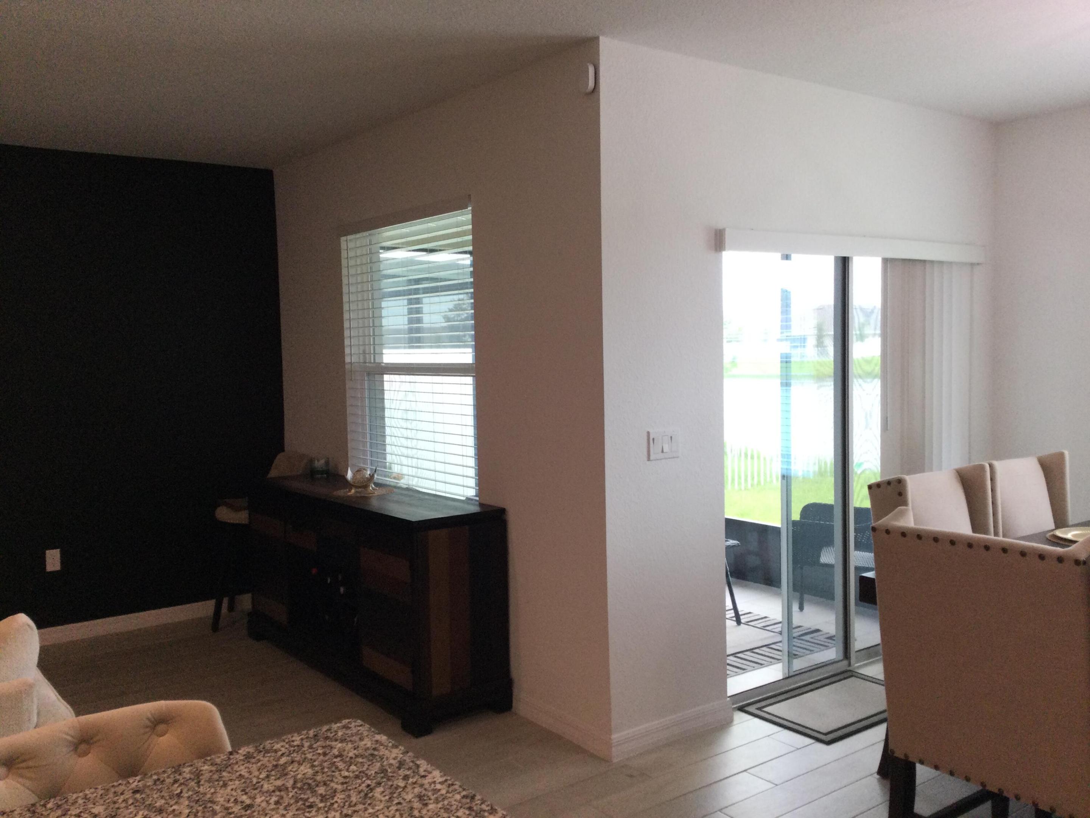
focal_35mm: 31
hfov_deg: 58.4
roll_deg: +0.2
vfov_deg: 45.4
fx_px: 976
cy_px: 409
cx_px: 545
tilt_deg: -3.7
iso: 25
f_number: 2.4
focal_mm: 3.3
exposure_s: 1/30
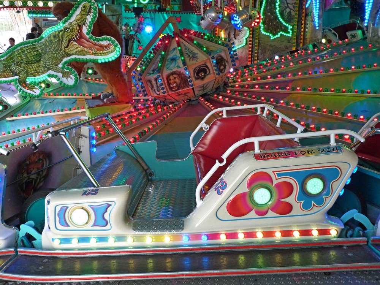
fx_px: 406
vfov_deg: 38.7
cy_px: 142
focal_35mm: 37
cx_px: 190
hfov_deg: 50.1
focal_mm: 6.5
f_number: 3.1
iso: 500
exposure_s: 1/250
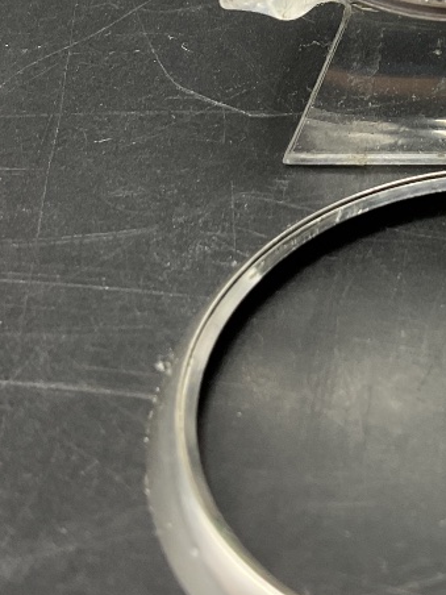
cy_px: -12
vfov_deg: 24.1
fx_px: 1323
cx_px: 455
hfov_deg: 18.6
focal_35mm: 77
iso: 16
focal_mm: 3
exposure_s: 1/122
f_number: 1.8
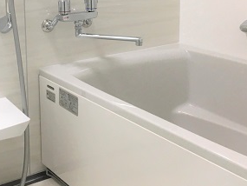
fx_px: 435
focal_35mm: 61
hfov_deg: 31.6
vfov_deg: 23.5
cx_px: 96
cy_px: 26
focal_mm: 4.15
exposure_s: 1/30
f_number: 2.2
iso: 50
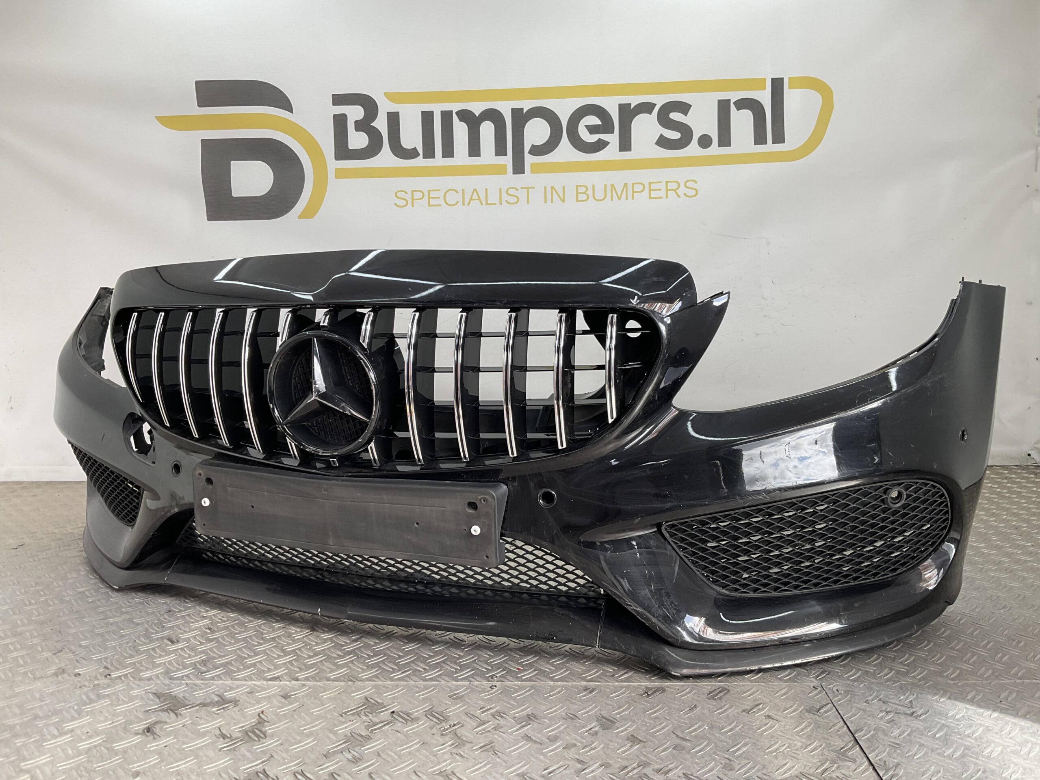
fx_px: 871
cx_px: 520
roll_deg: -0.1
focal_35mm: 29
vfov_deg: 48.2
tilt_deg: -7.6
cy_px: 390
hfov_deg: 61.7
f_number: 1.8
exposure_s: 1/126
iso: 16
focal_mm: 3
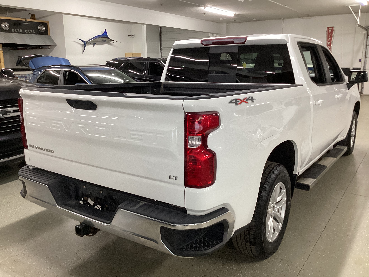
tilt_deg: -14.4
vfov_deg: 45.4
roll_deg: -0.8
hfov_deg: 58.4
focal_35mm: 31
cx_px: 184
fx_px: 330
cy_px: 138
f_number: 2.4
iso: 250
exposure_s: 1/60
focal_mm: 3.3
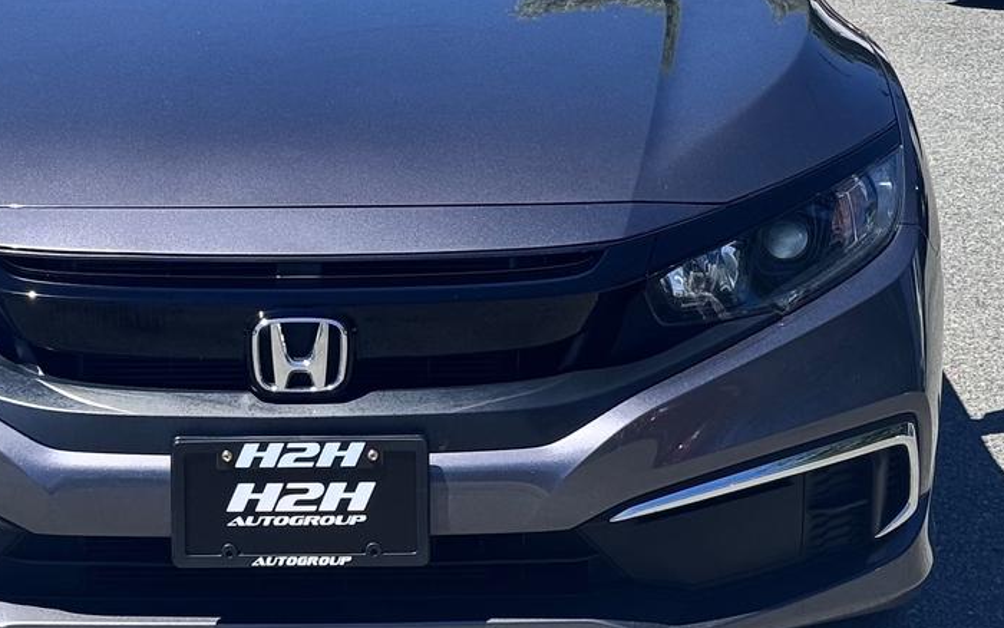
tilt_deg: -8.6
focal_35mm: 93
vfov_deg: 14.0
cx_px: 324
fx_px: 2546
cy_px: 201
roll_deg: +0.1
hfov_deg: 22.2
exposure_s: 1/2045
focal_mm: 6.76
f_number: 1.78
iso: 64
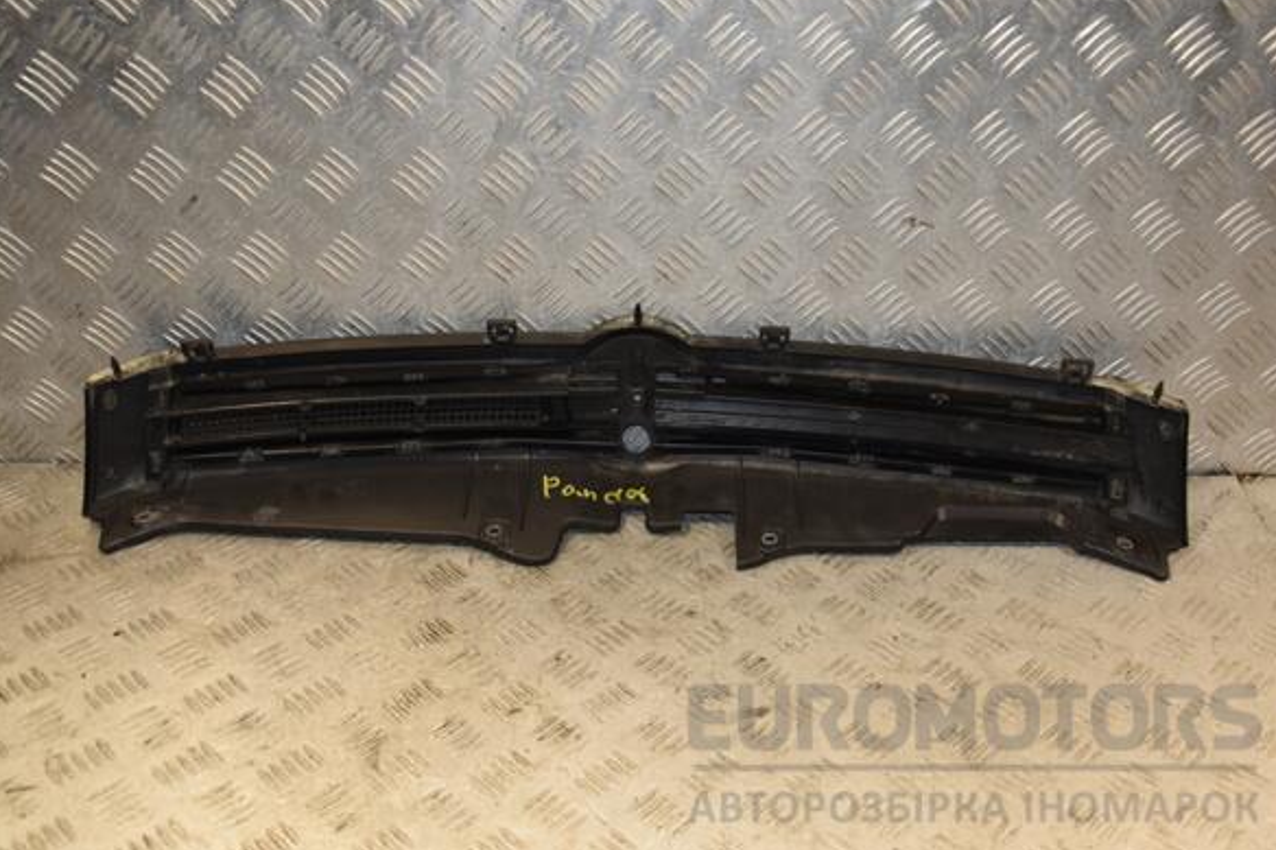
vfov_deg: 34.6
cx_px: 647
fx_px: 1365
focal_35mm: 39
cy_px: 426
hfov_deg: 50.1
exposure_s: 1/200
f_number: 5.6
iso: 800
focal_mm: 25
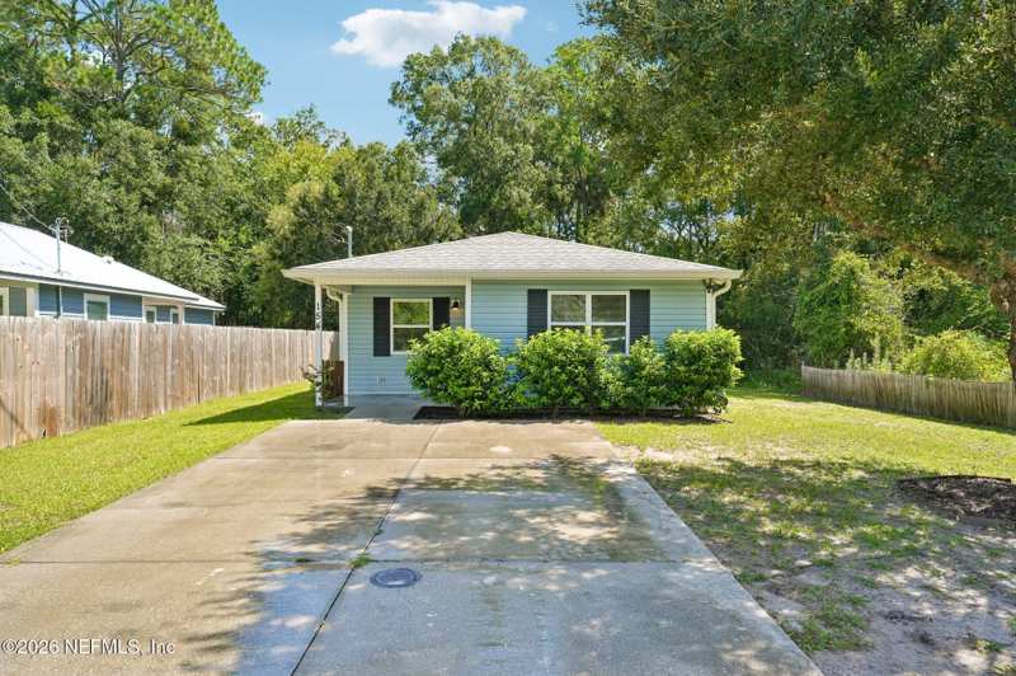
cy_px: 338
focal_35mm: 24
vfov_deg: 53.1
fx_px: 677
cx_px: 508
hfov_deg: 73.8
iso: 400
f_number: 10
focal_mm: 24
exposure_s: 1/125
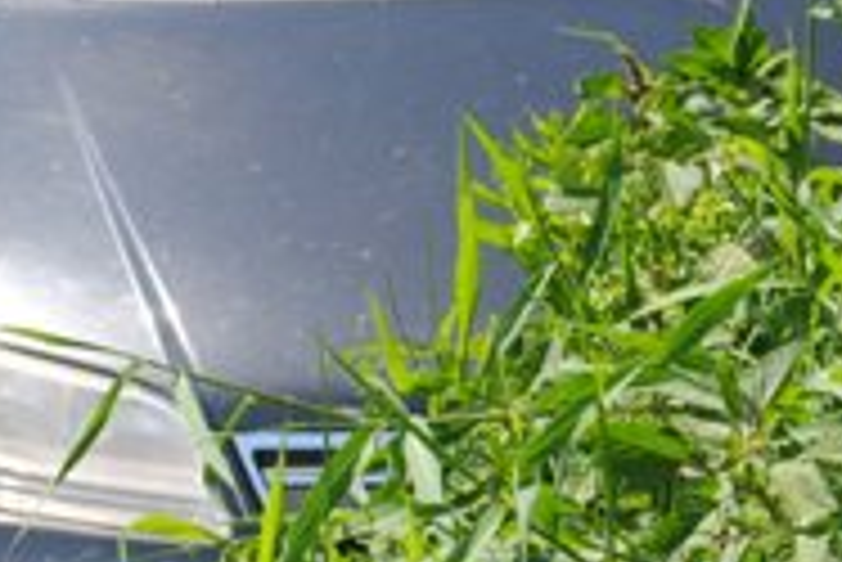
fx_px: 4517
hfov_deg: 10.6
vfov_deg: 7.1
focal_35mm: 193
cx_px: 405
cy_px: 189
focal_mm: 30
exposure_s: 1/320
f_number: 7.1
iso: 220
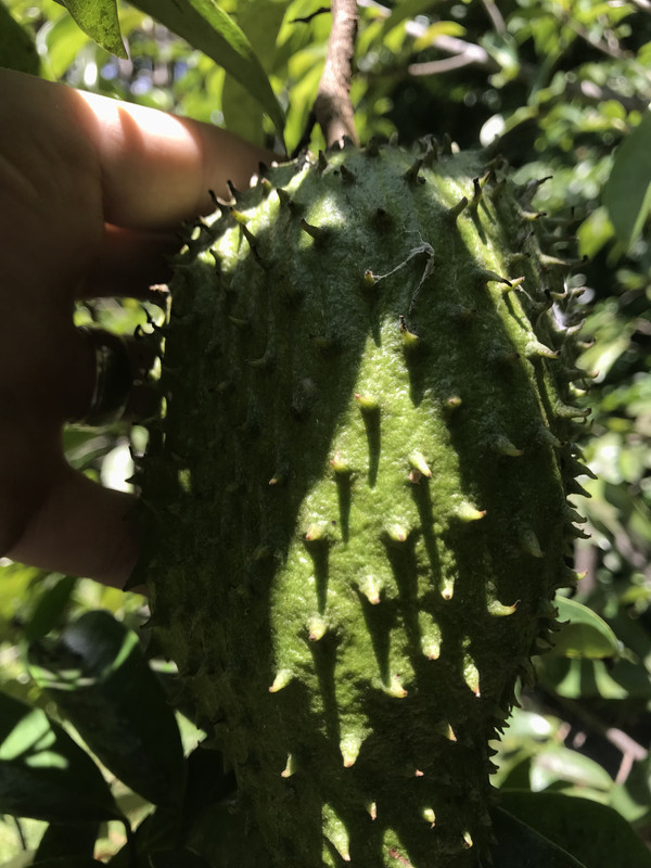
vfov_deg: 63.4
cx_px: 326
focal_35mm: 28
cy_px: 434
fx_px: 702
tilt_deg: -6.4
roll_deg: -10.3
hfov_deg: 49.7
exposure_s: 1/486
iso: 20
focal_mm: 3.99
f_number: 1.8
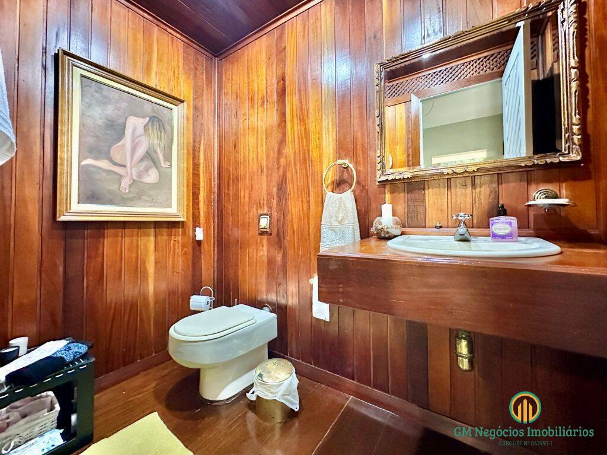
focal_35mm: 14
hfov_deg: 102.1
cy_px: 228
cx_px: 304
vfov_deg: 85.6
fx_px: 245
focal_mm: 2.22
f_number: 2.2
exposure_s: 1/40
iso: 1000
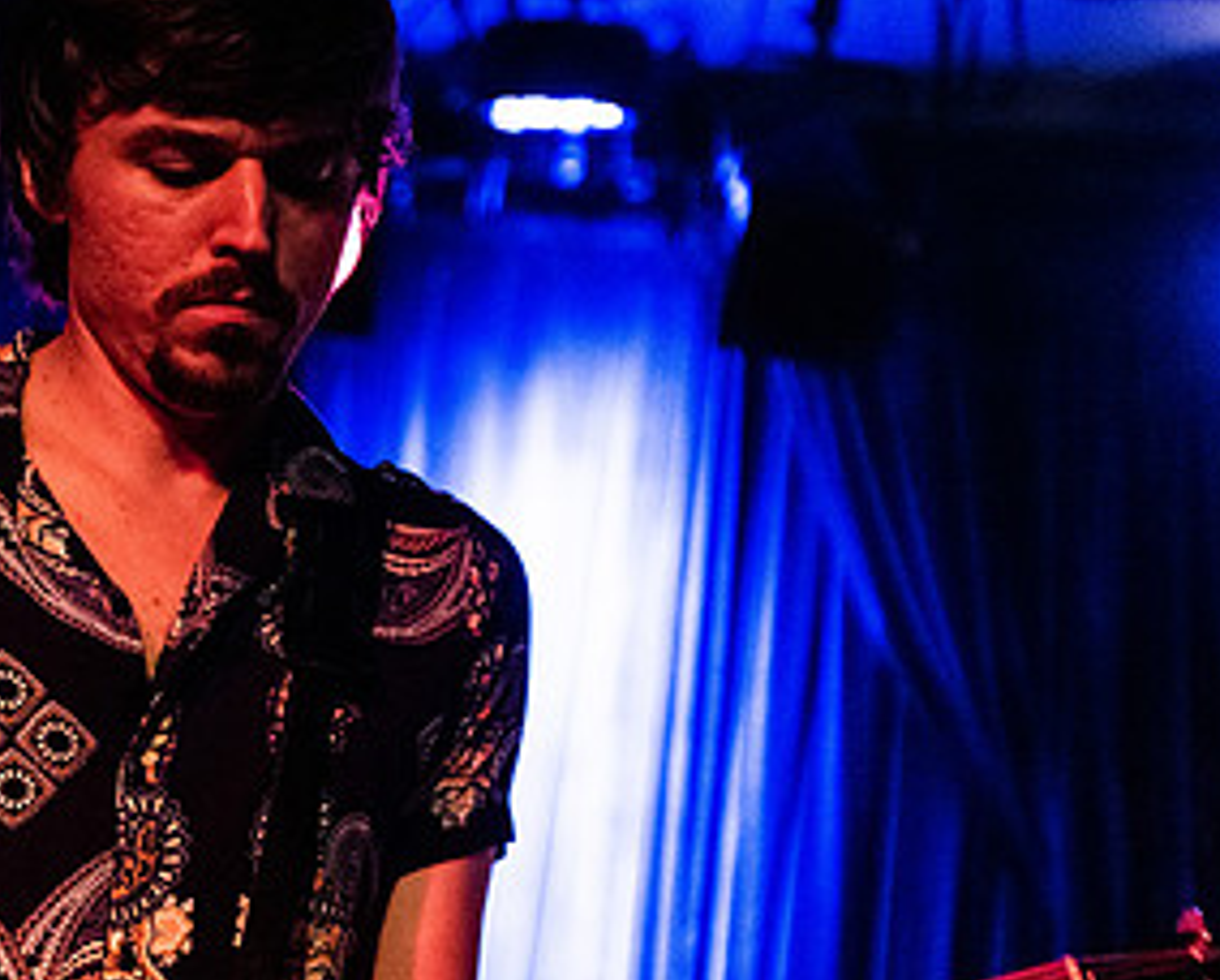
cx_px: 120
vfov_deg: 11.5
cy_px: 582
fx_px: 4845
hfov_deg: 14.2
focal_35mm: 134
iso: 3200
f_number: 3.2
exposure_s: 1/80
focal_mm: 70
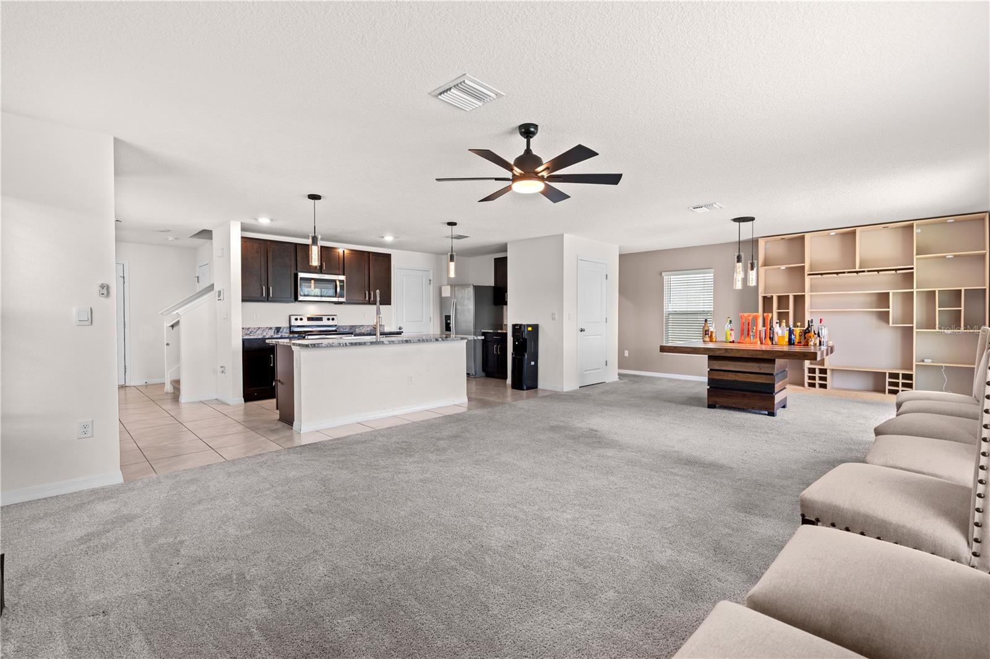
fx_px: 440
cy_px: 330
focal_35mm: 16
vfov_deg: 73.7
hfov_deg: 96.7
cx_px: 495
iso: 200
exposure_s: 1/1.25
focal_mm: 16
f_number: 8
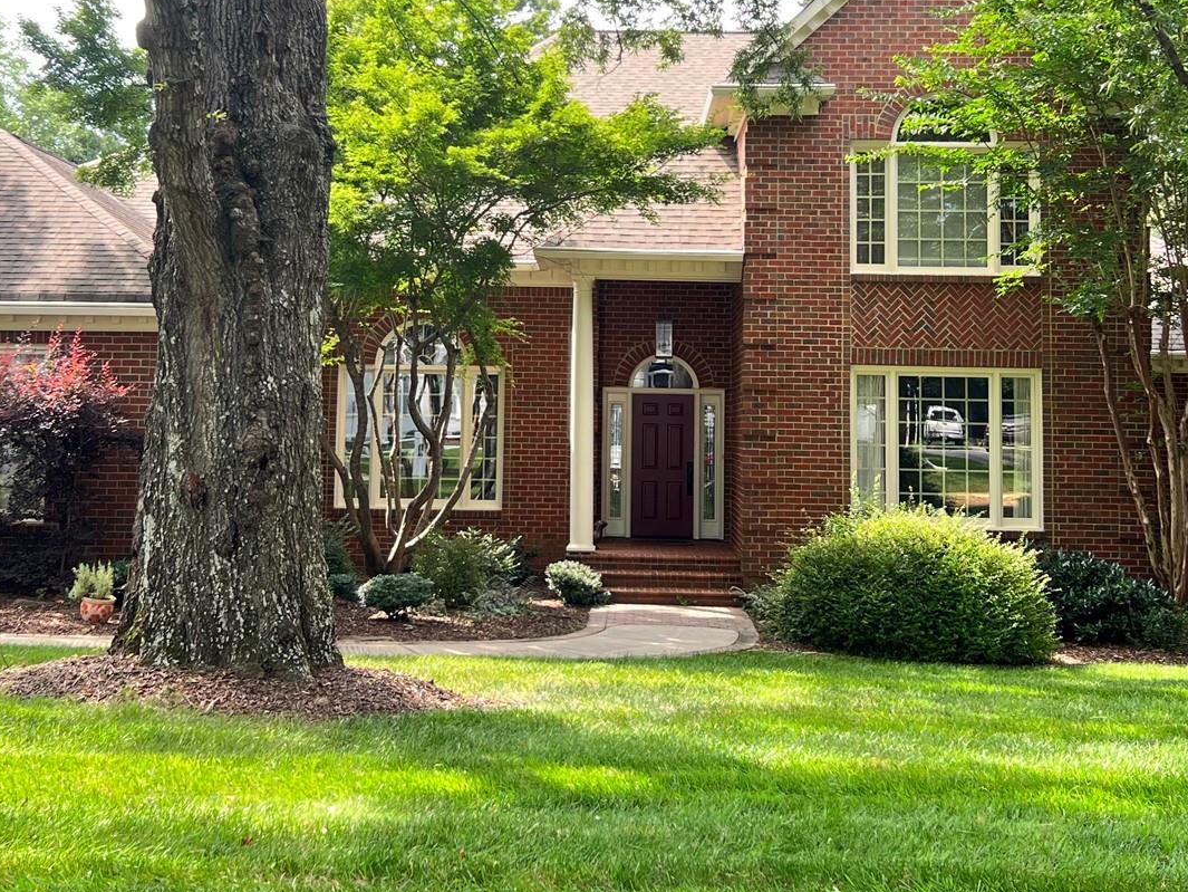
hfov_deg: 38.2
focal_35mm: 50
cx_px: 563
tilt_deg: +5.4
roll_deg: -1.0
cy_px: 271
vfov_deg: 28.8
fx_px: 1716
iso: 50
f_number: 1.5
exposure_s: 1/171
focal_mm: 5.7
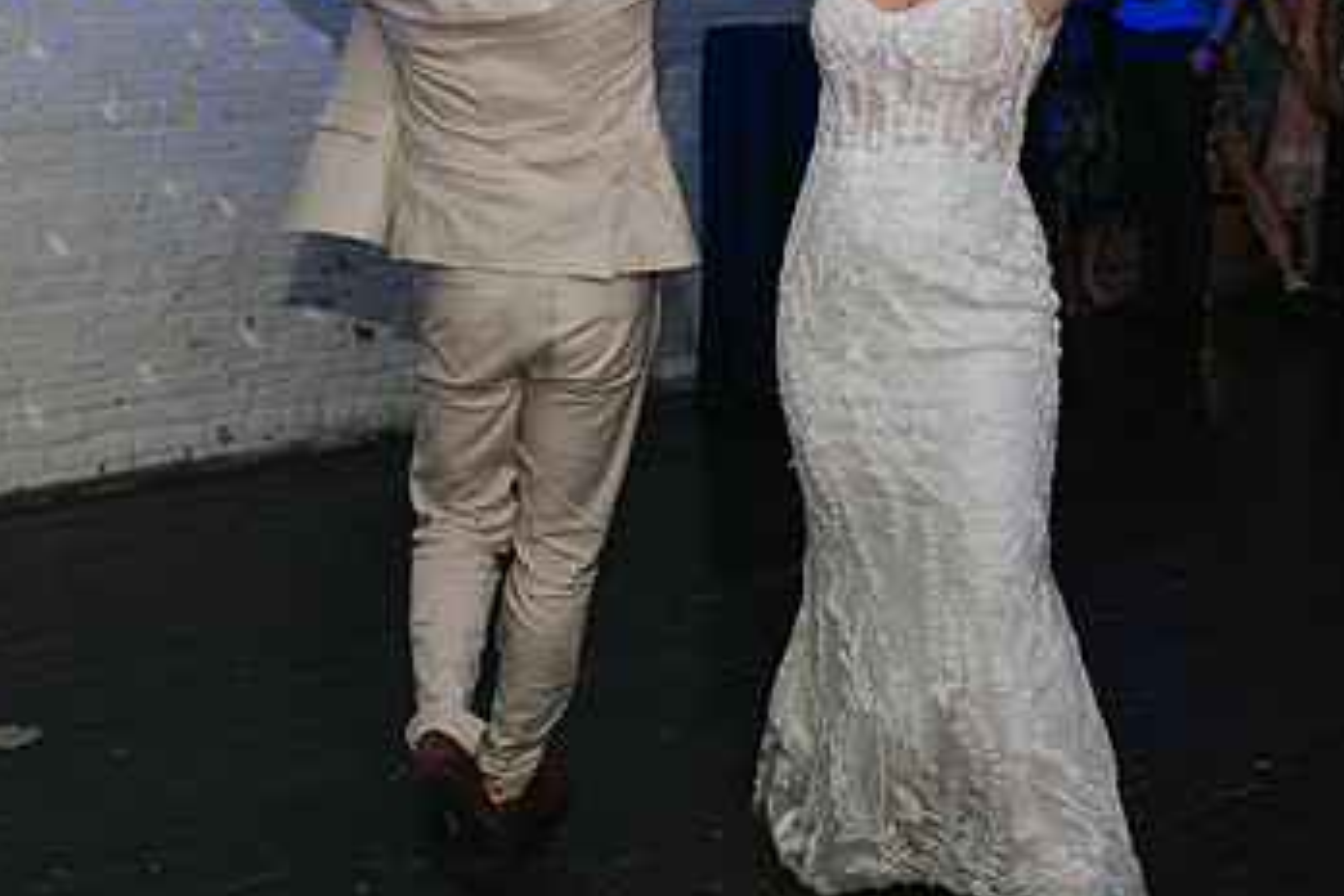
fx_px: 2277
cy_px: 223
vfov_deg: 22.1
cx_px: 814
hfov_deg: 32.8
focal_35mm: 61
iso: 1000
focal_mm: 35
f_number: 2.8
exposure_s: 1/200
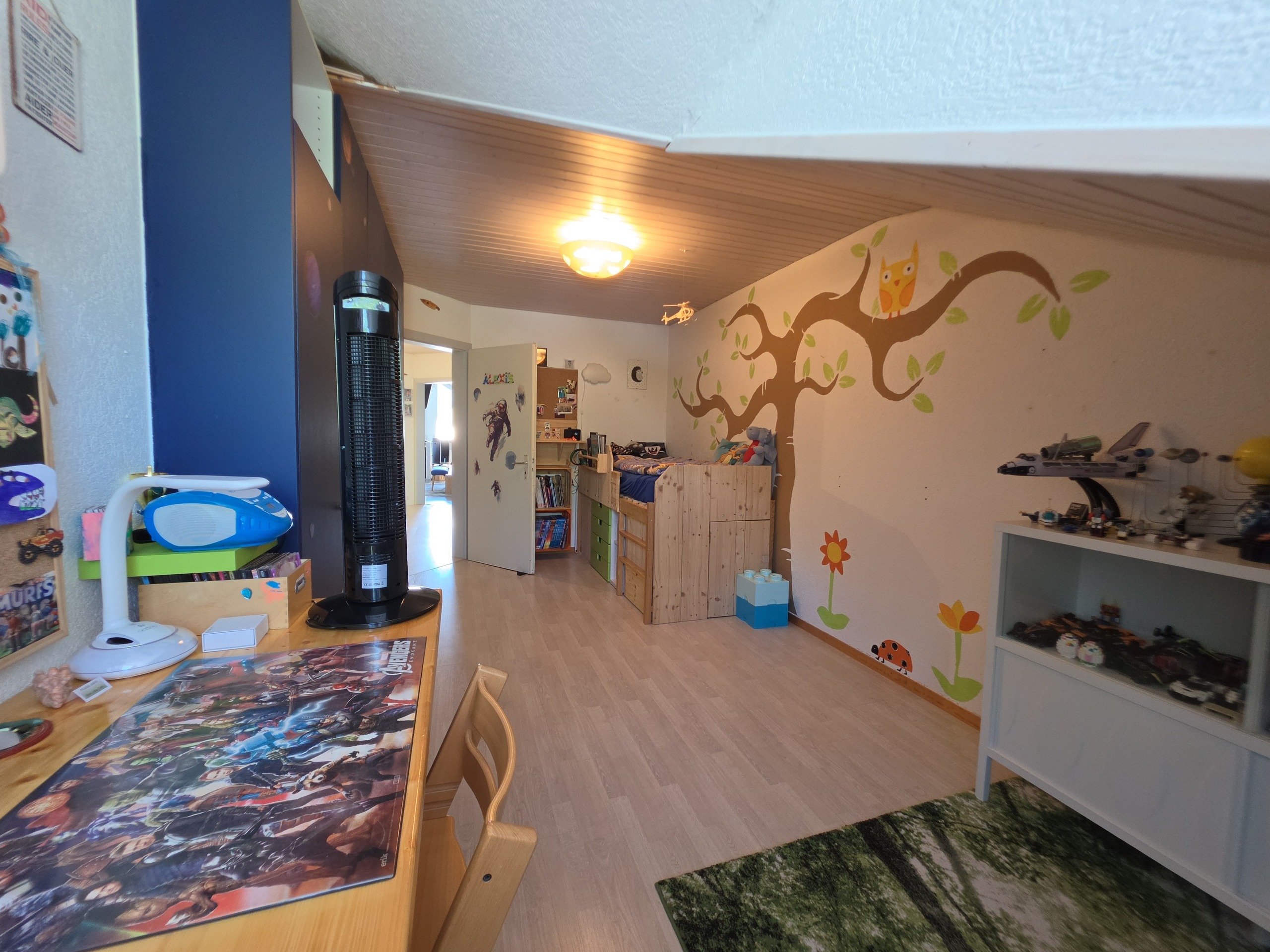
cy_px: 476
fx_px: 477
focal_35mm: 13
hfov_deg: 106.2
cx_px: 635
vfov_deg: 89.9
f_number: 1.9
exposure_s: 1/50
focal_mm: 2.2
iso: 160
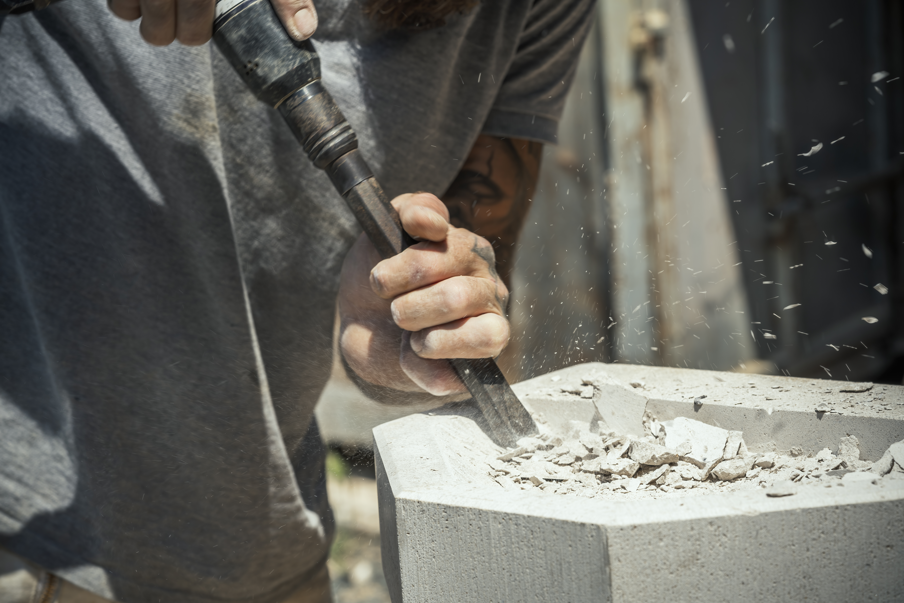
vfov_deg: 15.2
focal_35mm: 90
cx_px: 452
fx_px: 2260
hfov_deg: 22.6
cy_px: 302
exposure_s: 1/200
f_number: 8
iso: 100
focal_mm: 90
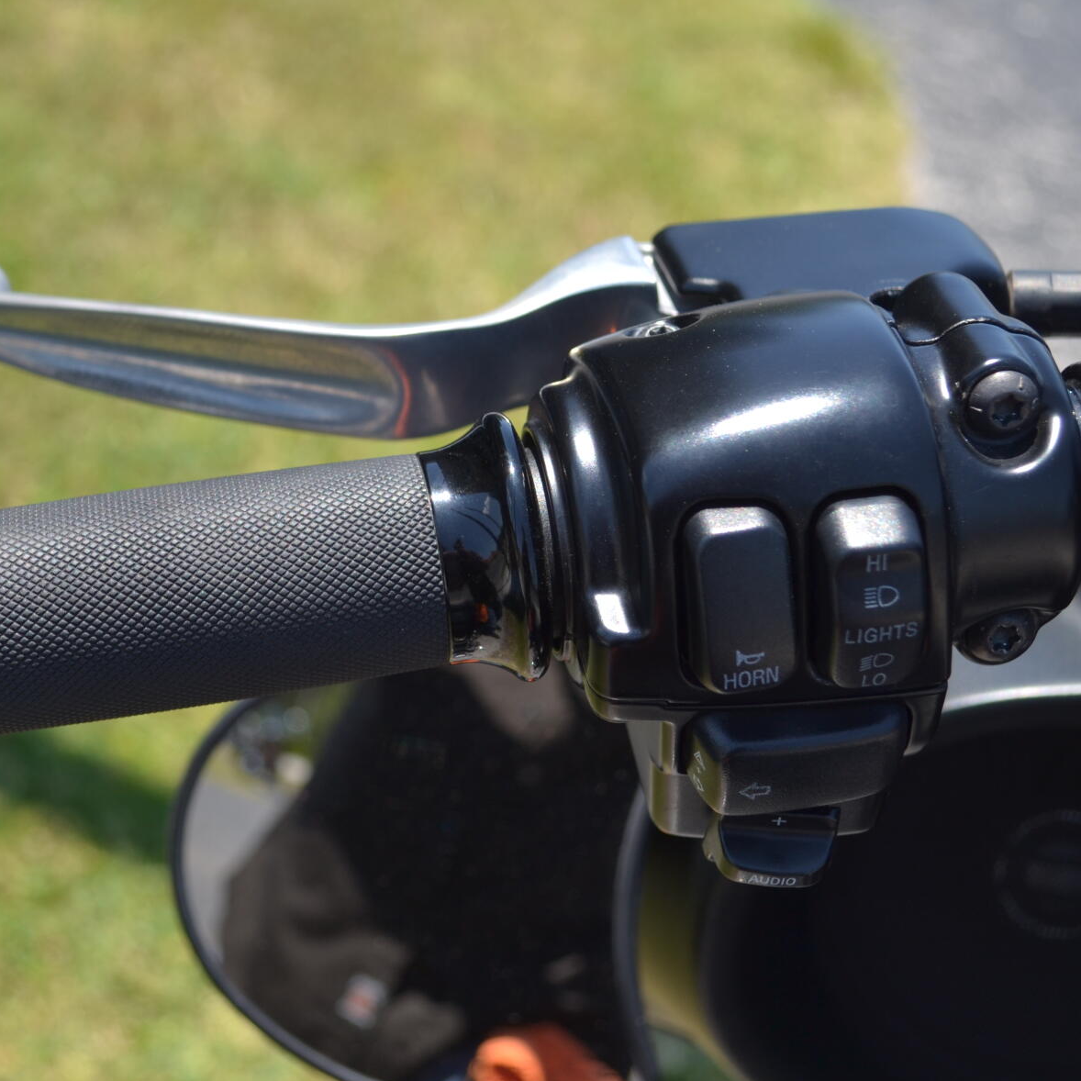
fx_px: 2675
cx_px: 355
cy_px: 506
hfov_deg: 22.7
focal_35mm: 76
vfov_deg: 22.8
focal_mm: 35
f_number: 5
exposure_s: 1/250
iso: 100
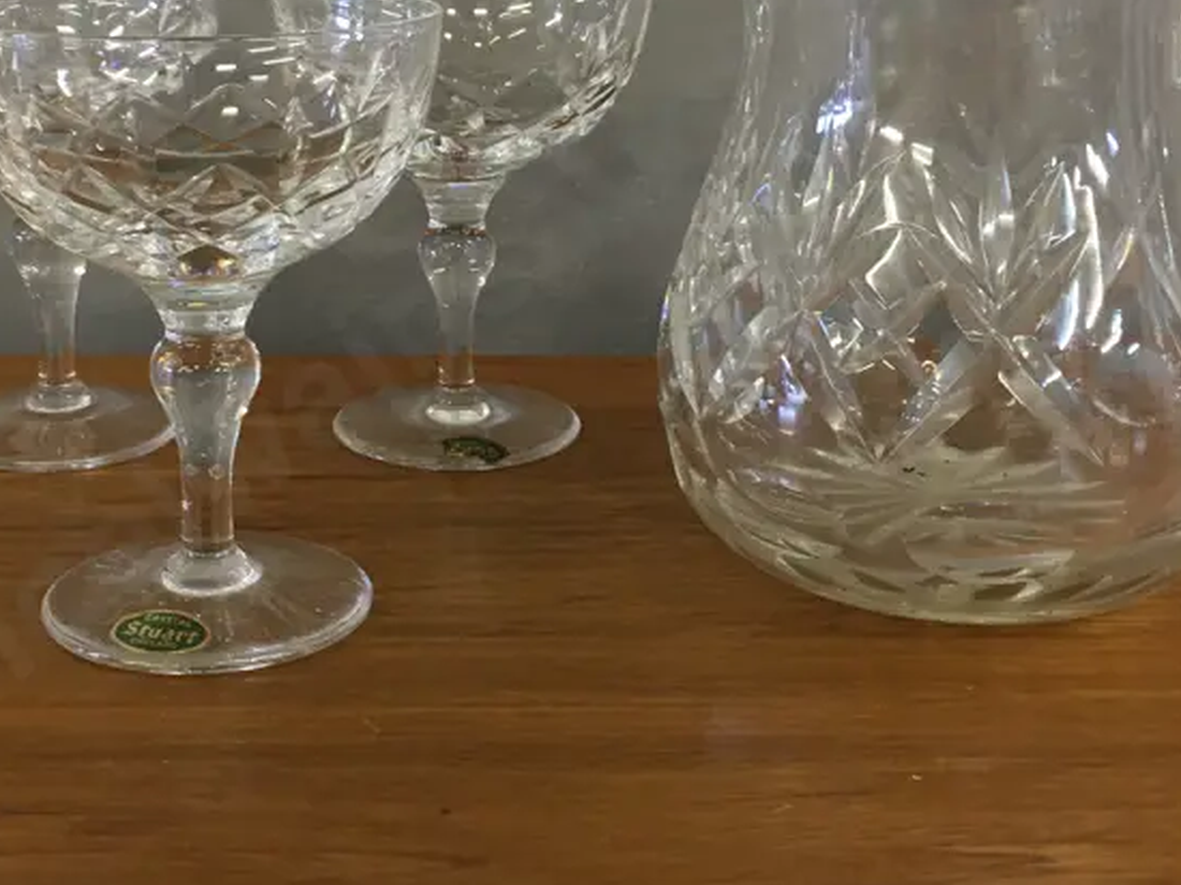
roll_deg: -0.1
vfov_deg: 26.9
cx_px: 468
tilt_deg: -13.3
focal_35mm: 54
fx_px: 1842
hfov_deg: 35.4
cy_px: 292
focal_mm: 4.15
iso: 40
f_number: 2.2
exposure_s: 1/17
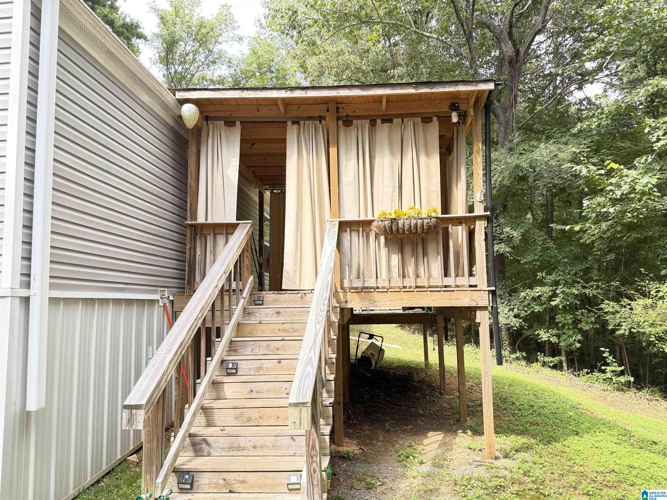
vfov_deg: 56.8
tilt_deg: +6.6
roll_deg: +1.6
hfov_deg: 71.6
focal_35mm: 24
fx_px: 462
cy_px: 250
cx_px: 334
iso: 80
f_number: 1.78
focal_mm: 6.76
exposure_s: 1/123
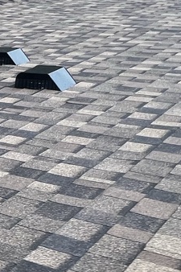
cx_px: -224
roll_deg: -1.4
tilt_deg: -37.4
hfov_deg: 15.1
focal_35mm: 64
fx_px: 483
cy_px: 277
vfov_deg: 29.2
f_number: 1.8
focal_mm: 1.57
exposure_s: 1/99
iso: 32
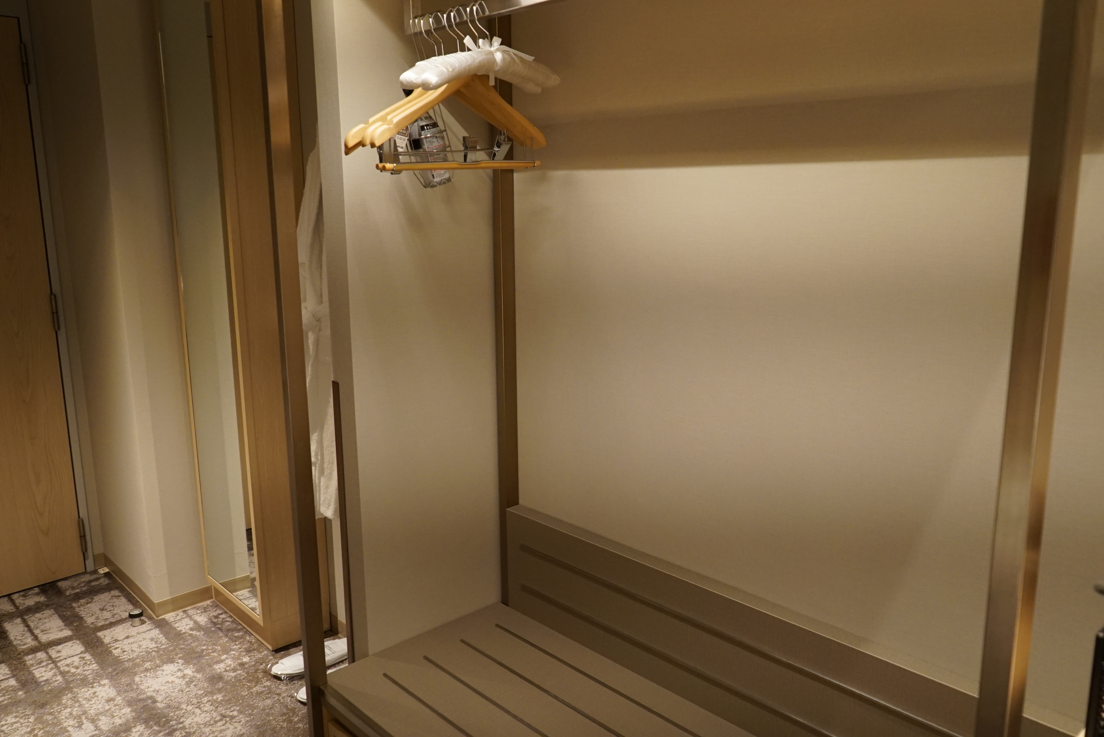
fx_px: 859
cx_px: 552
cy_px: 368
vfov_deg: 46.5
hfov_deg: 65.4
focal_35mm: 28
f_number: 5.6
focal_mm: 28
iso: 4000
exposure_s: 1/60
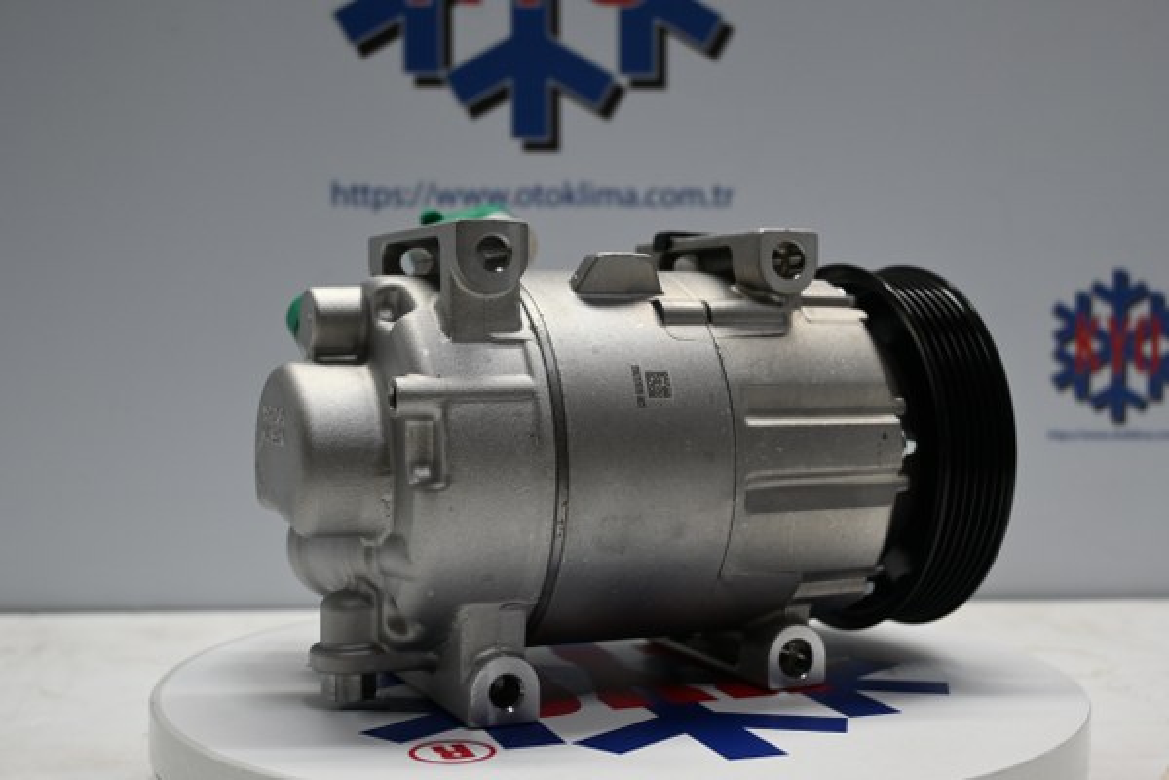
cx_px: 584
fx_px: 1461
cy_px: 390
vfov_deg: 29.9
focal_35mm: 45
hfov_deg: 43.6
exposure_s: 1/50
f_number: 4.8
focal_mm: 30
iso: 320
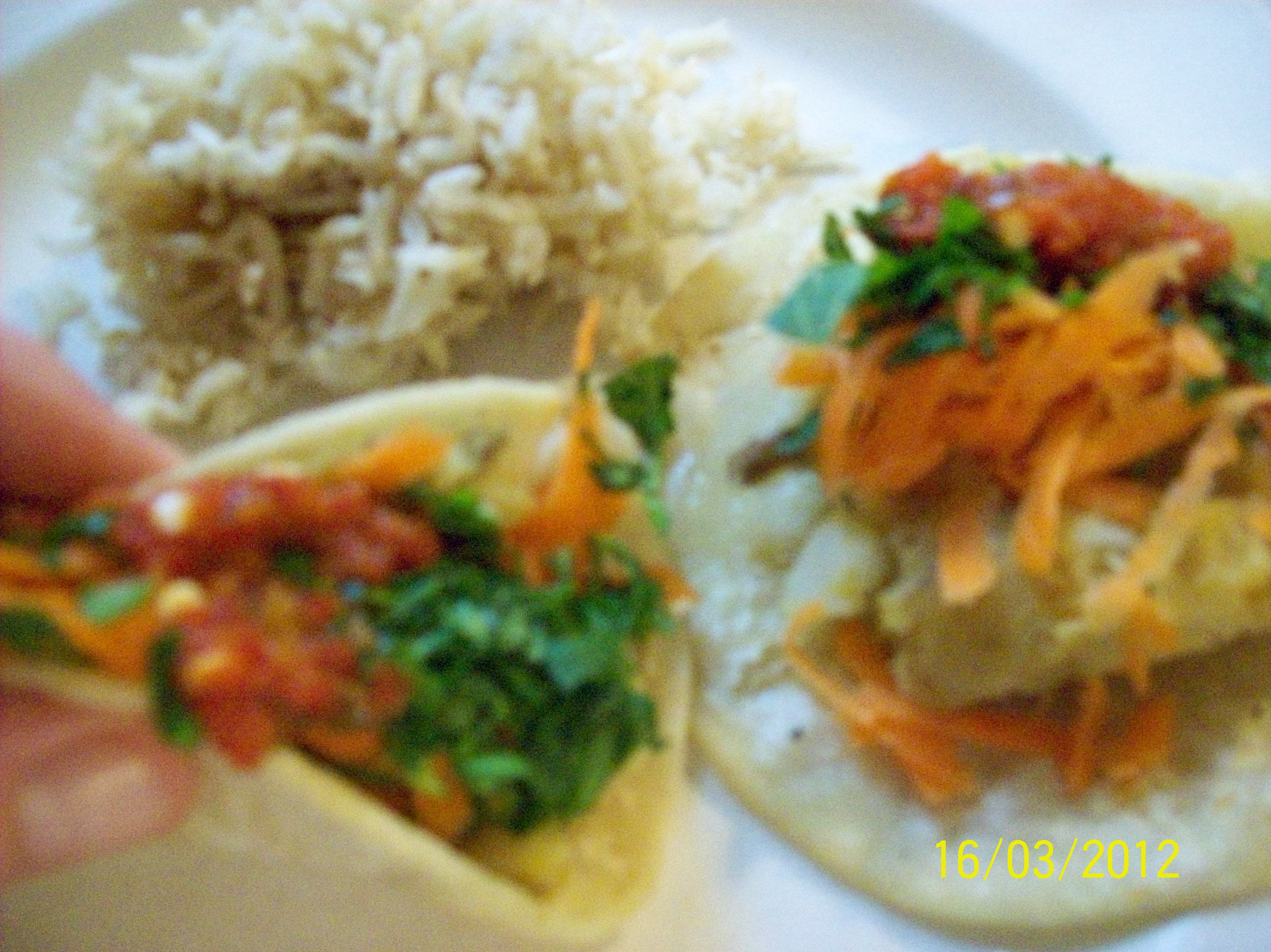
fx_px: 1321
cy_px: 476
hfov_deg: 51.4
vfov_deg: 39.6
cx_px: 636
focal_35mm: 36
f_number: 2.7
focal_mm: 6
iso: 800
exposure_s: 1/13.1
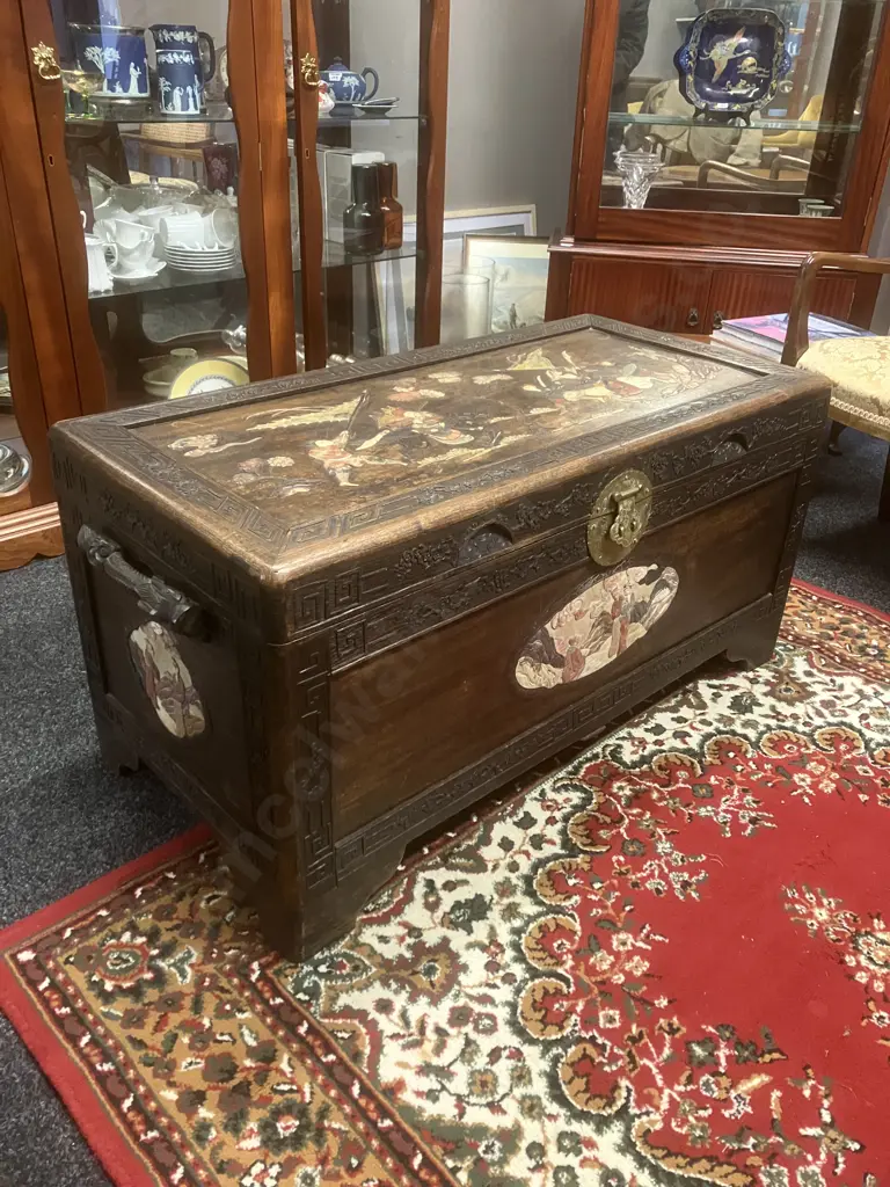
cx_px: 445
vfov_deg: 63.4
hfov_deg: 49.7
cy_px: 594
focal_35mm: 28
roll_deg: -2.9
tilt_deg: -27.9
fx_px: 960
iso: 400
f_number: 1.8
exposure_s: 1/40
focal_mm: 3.99
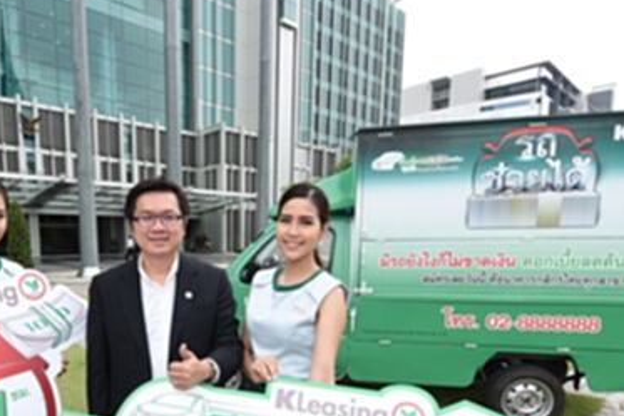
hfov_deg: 71.9
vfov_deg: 51.2
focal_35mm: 24
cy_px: 305
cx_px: 217
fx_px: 416
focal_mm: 14
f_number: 8
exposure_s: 1/80
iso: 100
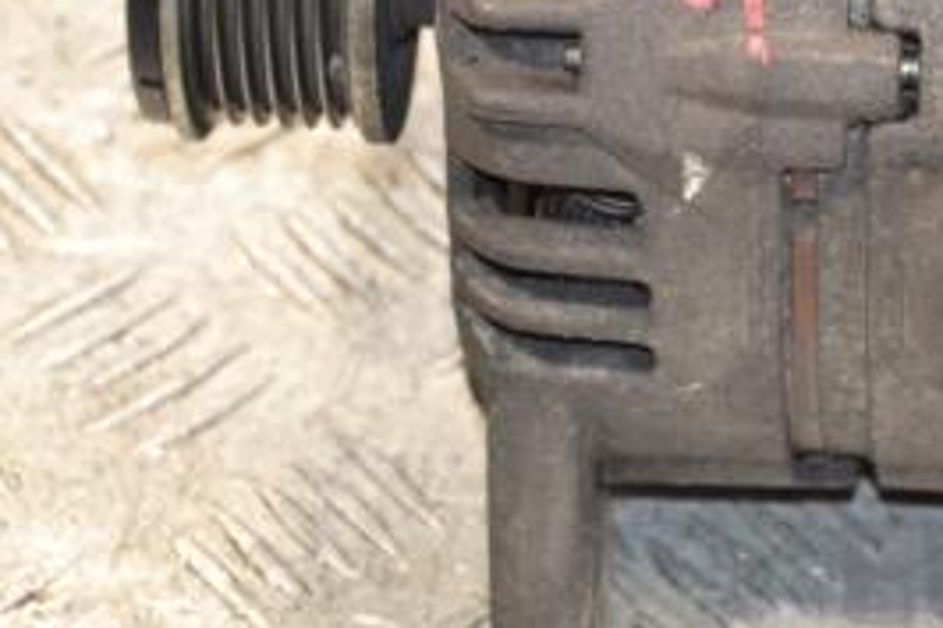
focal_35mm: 237
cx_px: 776
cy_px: 99
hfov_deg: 8.7
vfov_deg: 5.8
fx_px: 6204
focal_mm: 70
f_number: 5.3
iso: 800
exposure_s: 1/80
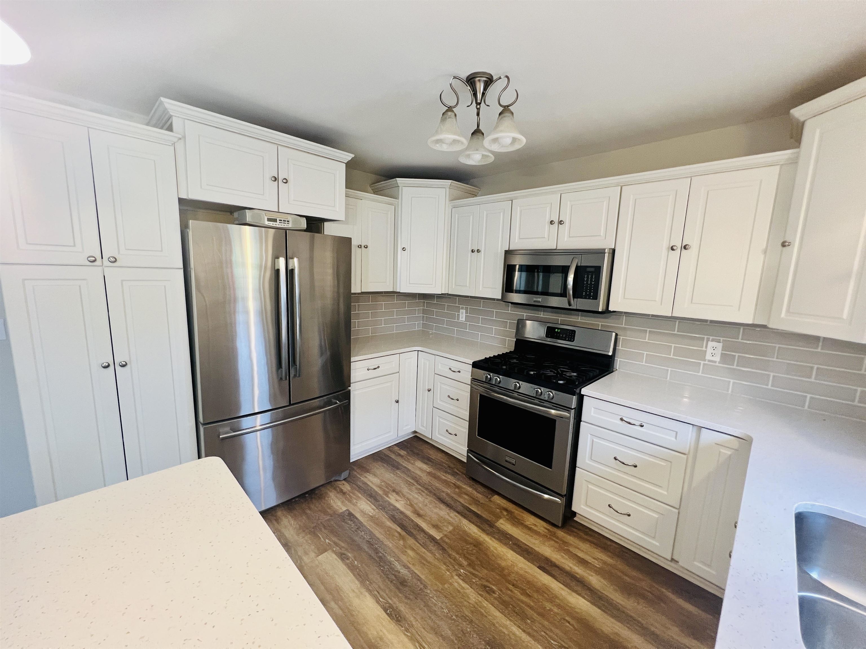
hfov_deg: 106.2
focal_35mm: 13
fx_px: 325
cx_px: 433
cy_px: 324
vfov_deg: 89.9
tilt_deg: -9.8
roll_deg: -2.5
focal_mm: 1.57
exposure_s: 1/60
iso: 200
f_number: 1.8
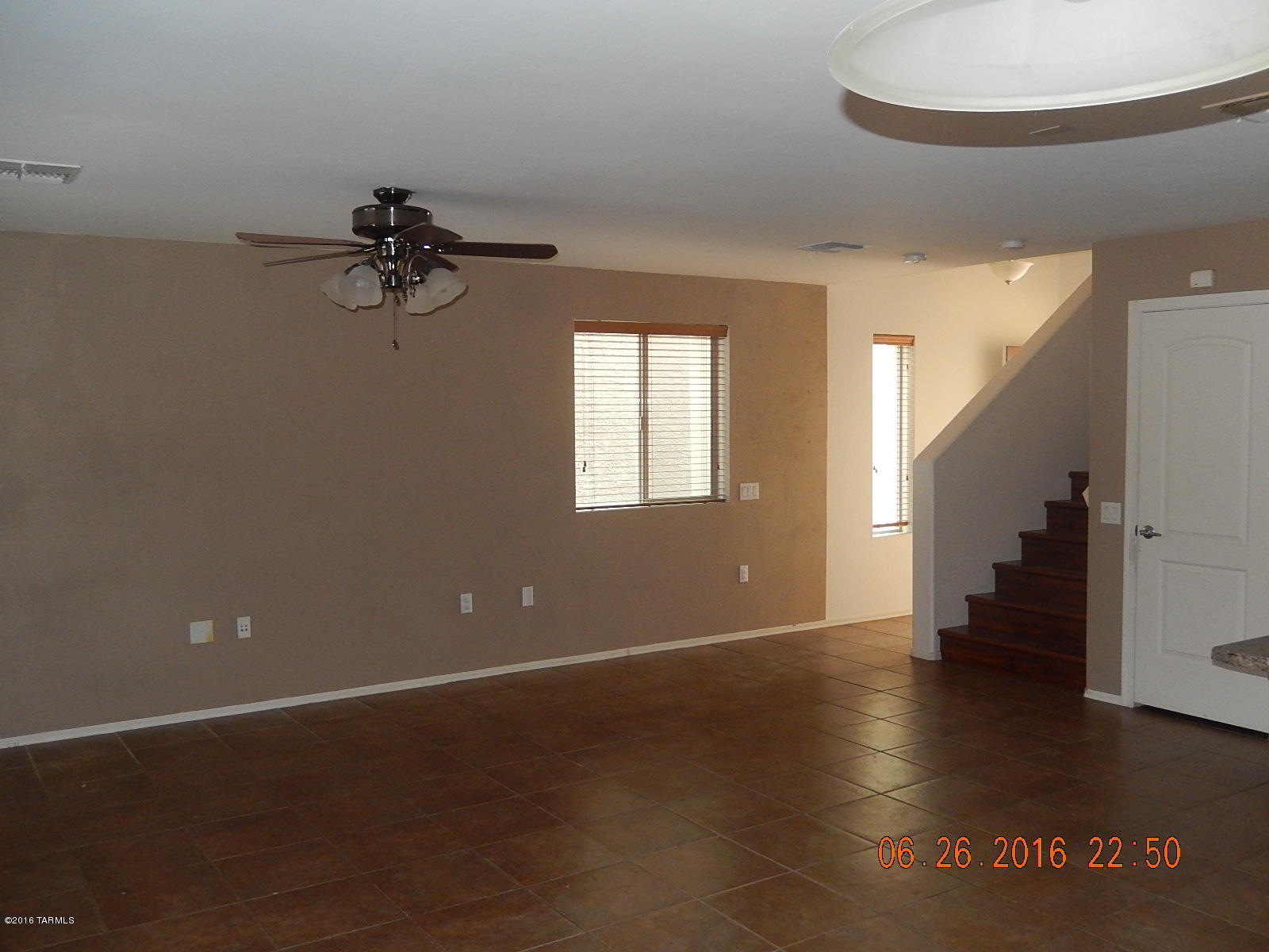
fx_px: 1173
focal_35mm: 32
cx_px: 634
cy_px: 476
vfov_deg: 44.2
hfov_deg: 56.8
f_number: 3.8
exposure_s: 1/30
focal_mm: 5.7
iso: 400
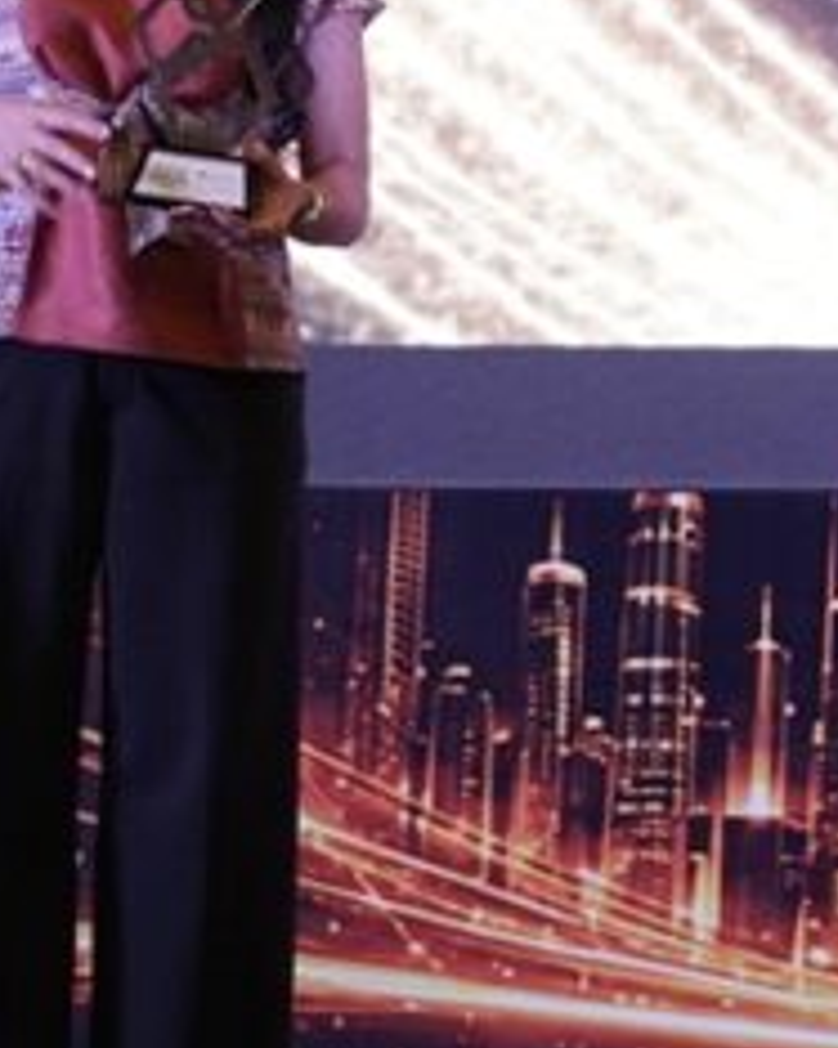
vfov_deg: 9.9
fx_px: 5987
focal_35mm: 193
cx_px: 1775
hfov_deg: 7.6
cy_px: 29
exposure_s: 1/60
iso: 1250
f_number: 4
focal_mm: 45
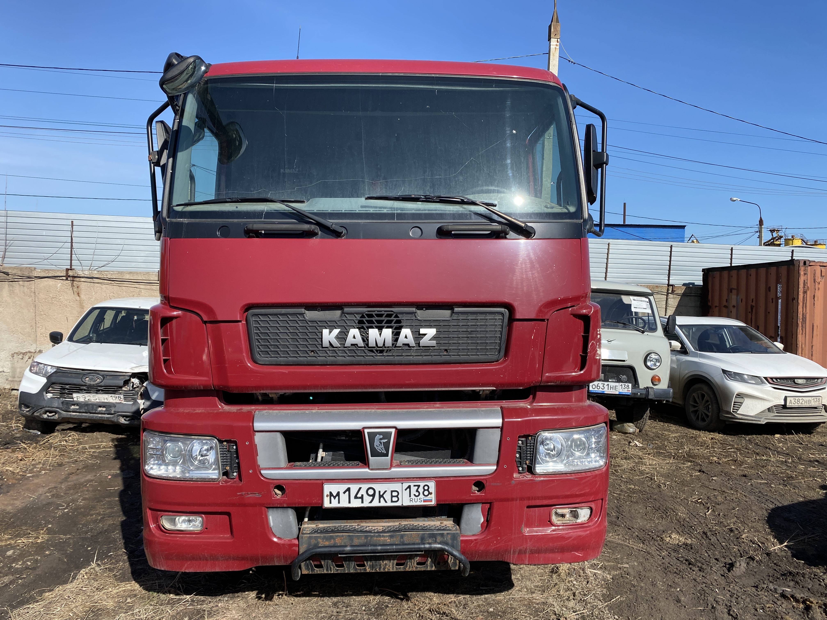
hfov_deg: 67.3
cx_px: 414
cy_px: 310
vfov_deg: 53.1
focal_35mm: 26
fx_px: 621
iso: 32
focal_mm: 4.25
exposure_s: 1/2571
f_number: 1.8
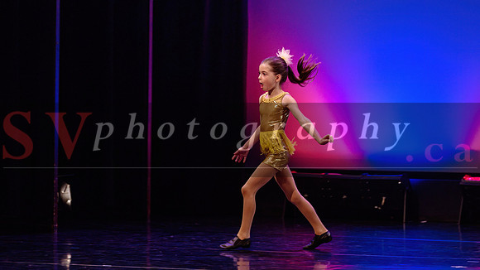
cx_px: 305
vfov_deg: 6.2
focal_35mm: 195
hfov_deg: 11.0
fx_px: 2480
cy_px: 67
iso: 1600
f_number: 2.8
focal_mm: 145
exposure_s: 1/320
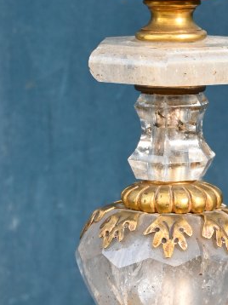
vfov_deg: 6.9
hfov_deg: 5.2
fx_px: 2511
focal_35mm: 286
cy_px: 313
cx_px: 257
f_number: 5
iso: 400
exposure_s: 1/200
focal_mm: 59
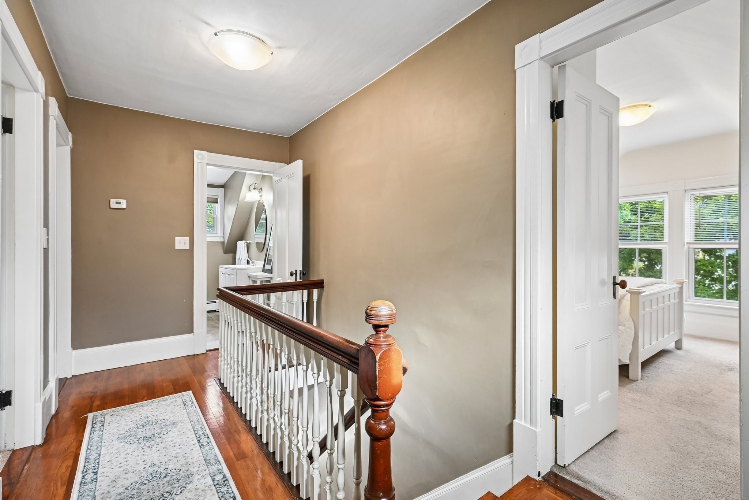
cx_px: 374
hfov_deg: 96.7
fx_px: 333
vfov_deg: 73.7
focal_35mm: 16
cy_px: 250
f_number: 8
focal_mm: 16
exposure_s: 1/13
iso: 400
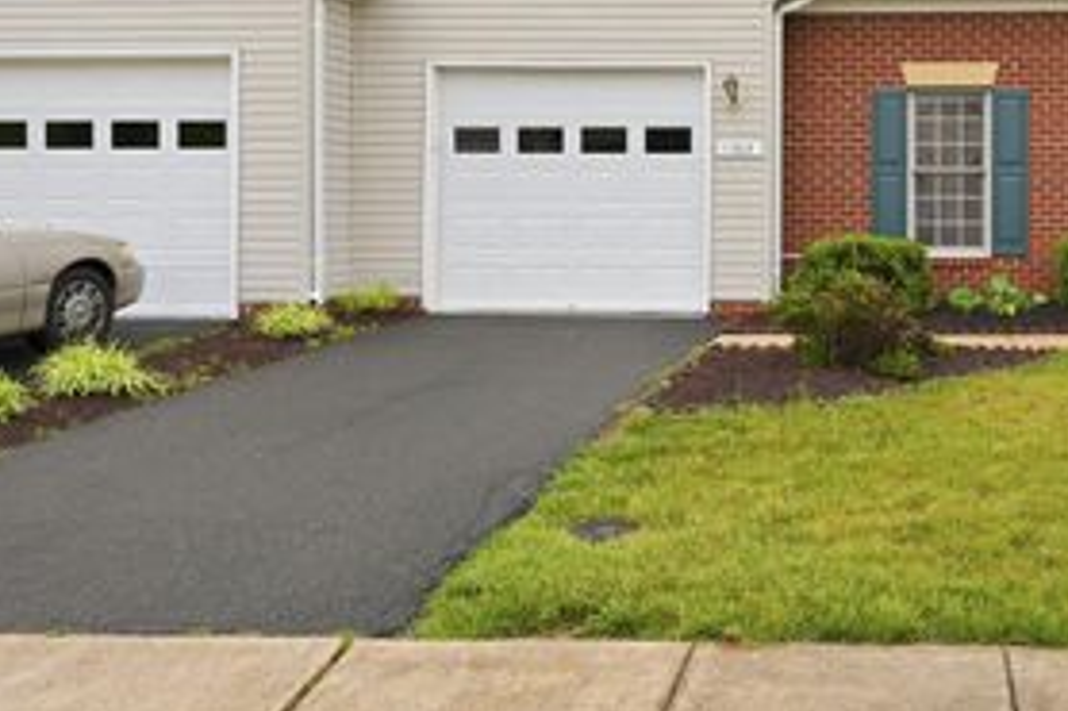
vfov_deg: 34.9
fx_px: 1067
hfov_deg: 49.4
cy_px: 83
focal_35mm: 36
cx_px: 884
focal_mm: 20
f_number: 5
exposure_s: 1/250
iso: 80
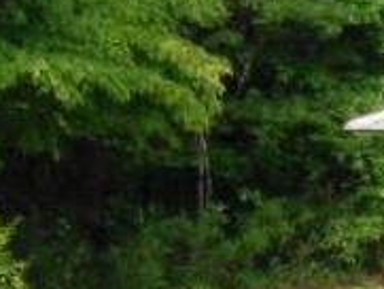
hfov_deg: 3.7
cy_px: 21
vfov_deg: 2.8
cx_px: 874
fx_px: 5828
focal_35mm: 525
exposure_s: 1/160
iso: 125
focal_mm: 16.5
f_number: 5.6
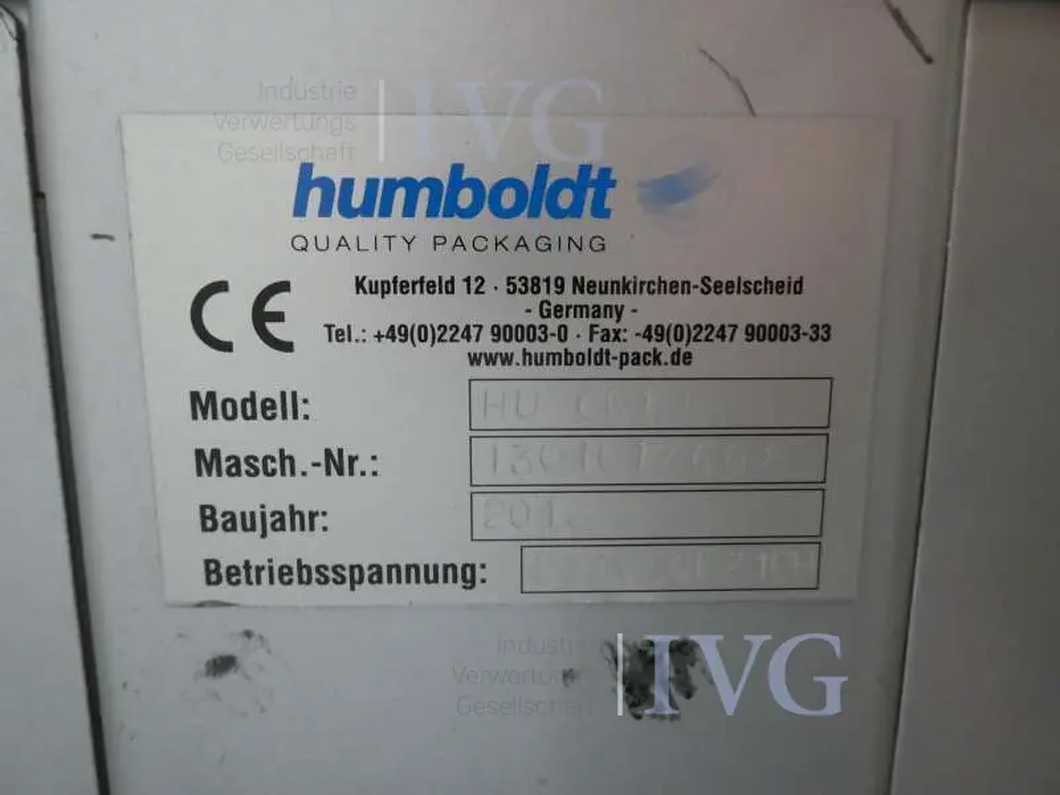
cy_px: 398
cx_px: 530
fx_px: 735
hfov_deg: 71.6
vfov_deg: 56.8
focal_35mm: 24
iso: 1250
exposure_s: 1/60
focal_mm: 4.3
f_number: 3.3
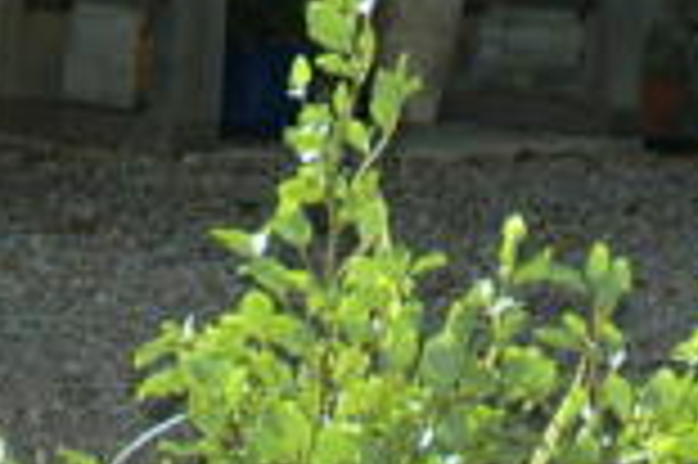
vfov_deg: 10.9
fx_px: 2208
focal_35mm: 114
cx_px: 585
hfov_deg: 17.8
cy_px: -478
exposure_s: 1/500
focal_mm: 18
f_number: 3.5
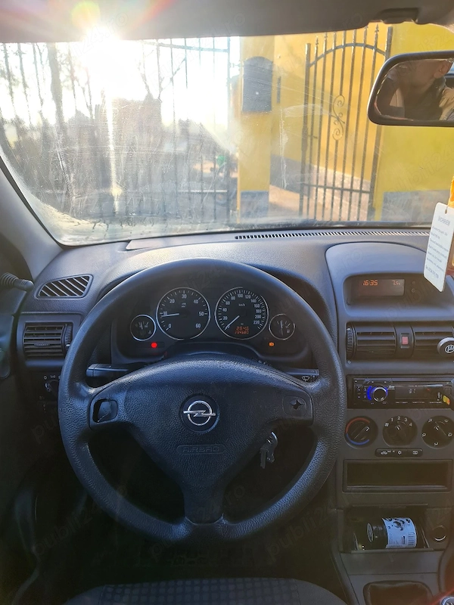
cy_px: 302
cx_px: 227
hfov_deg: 54.9
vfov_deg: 69.4
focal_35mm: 25
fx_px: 437
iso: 50
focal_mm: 7
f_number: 1.8
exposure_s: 1/100
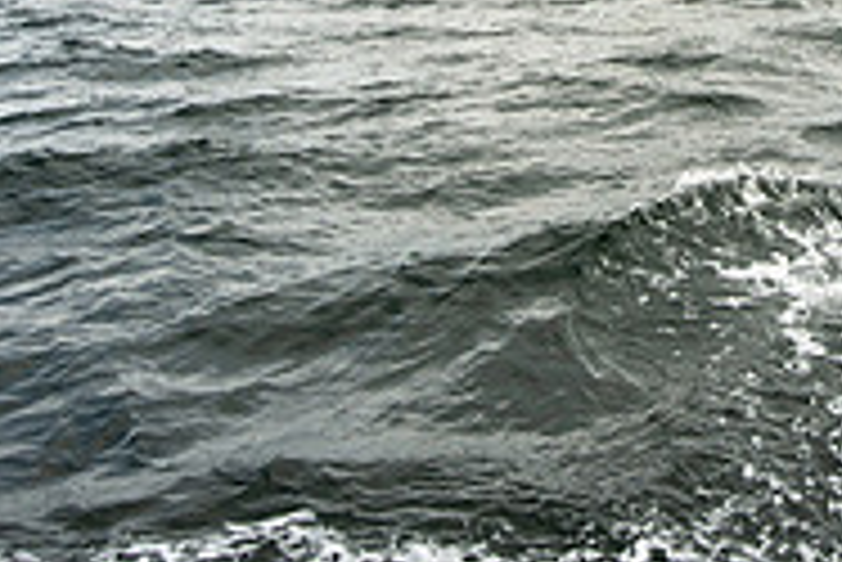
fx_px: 1264
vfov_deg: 22.4
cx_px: 677
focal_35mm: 54
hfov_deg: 35.6
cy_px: -177
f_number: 5.6
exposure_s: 1/1600
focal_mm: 15
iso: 250
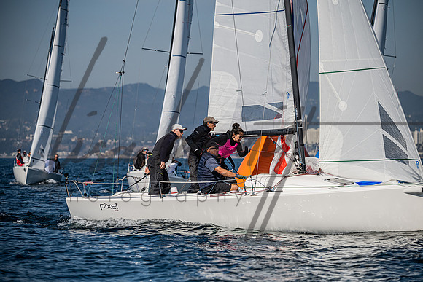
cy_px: 141
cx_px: 212
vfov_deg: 7.3
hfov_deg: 10.9
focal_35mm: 188
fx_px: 2208
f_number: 5
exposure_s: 1/8000
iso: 400
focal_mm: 185
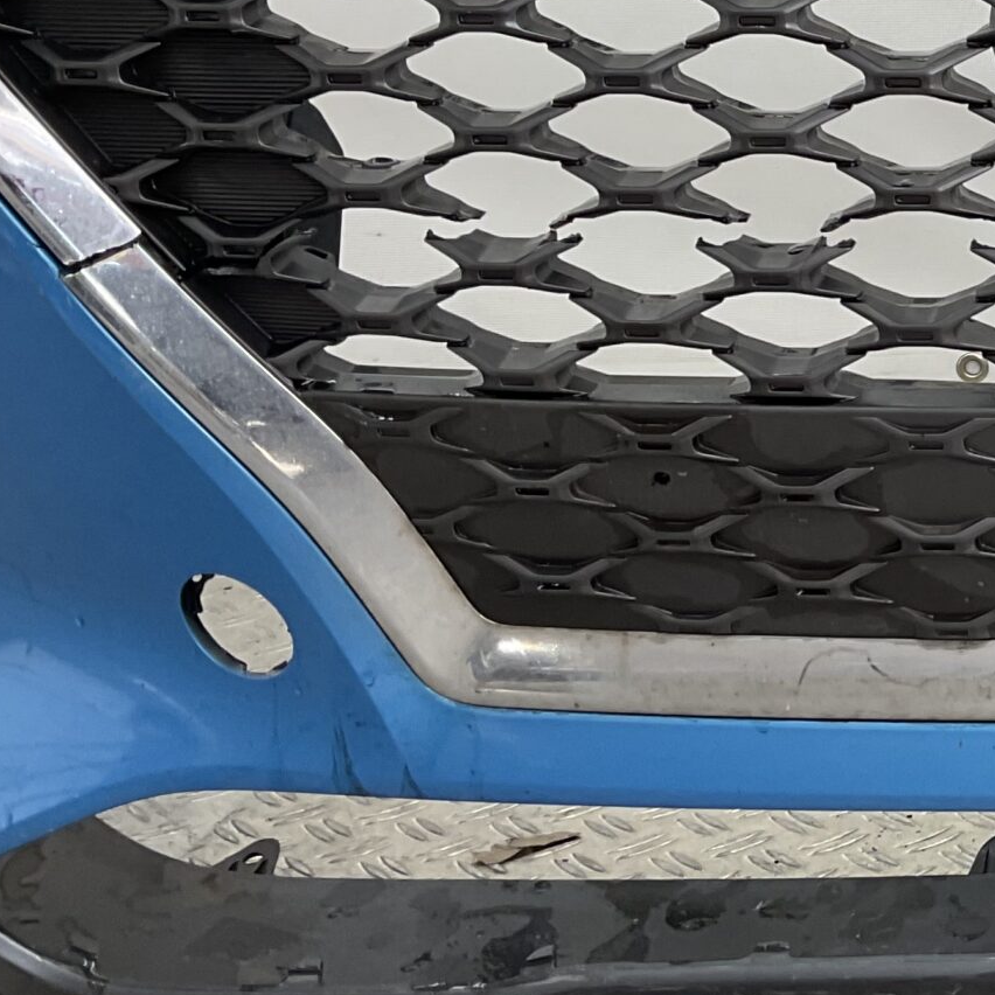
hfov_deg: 20.1
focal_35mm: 77
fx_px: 2504
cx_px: 1391
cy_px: 283
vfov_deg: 22.3
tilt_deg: -12.9
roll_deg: +0.6
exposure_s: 1/100
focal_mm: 3
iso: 20
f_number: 1.8
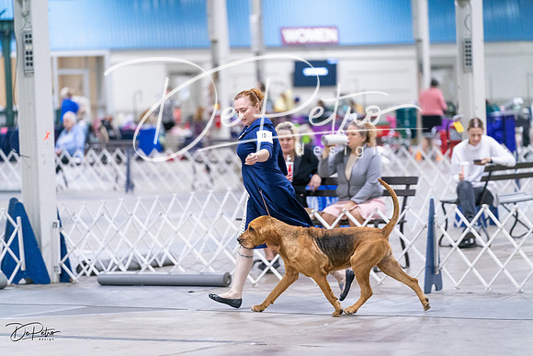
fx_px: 2517
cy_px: 178
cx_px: 266
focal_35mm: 170
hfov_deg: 12.1
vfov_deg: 8.1
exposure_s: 1/250
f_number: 2.8
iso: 6400
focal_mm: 170
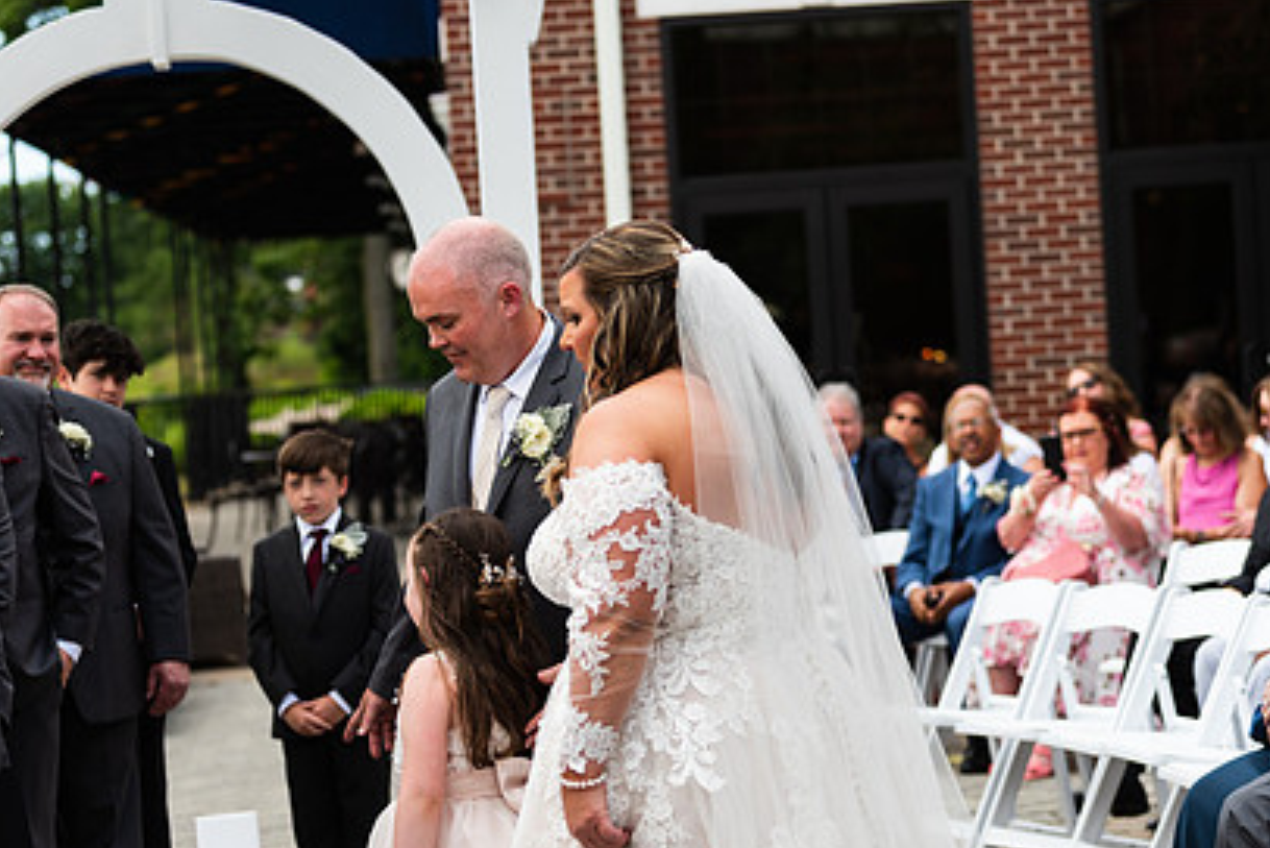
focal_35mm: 100
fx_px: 3529
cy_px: 568
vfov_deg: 13.7
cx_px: 554
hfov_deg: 20.4
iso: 64
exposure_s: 1/800
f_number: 2.8
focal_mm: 70
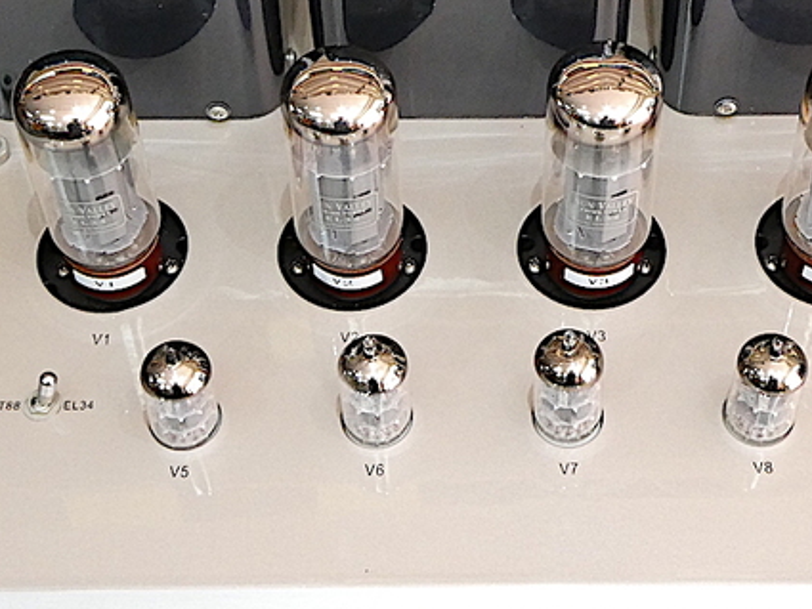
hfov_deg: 24.7
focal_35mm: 79
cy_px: 178
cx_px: 476
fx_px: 1854
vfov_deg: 18.6
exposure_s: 1/15
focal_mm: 6.3
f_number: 5.6
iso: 400
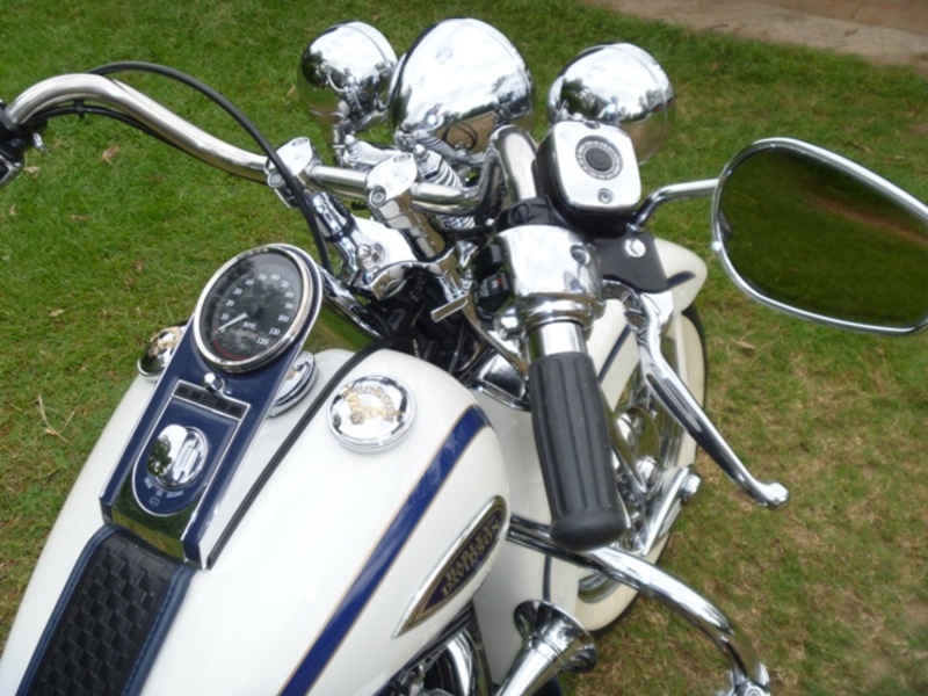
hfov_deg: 52.6
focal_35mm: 35
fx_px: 938
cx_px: 464
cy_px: 348
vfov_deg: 40.7
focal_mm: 6.3
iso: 100
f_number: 3.5
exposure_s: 1/500
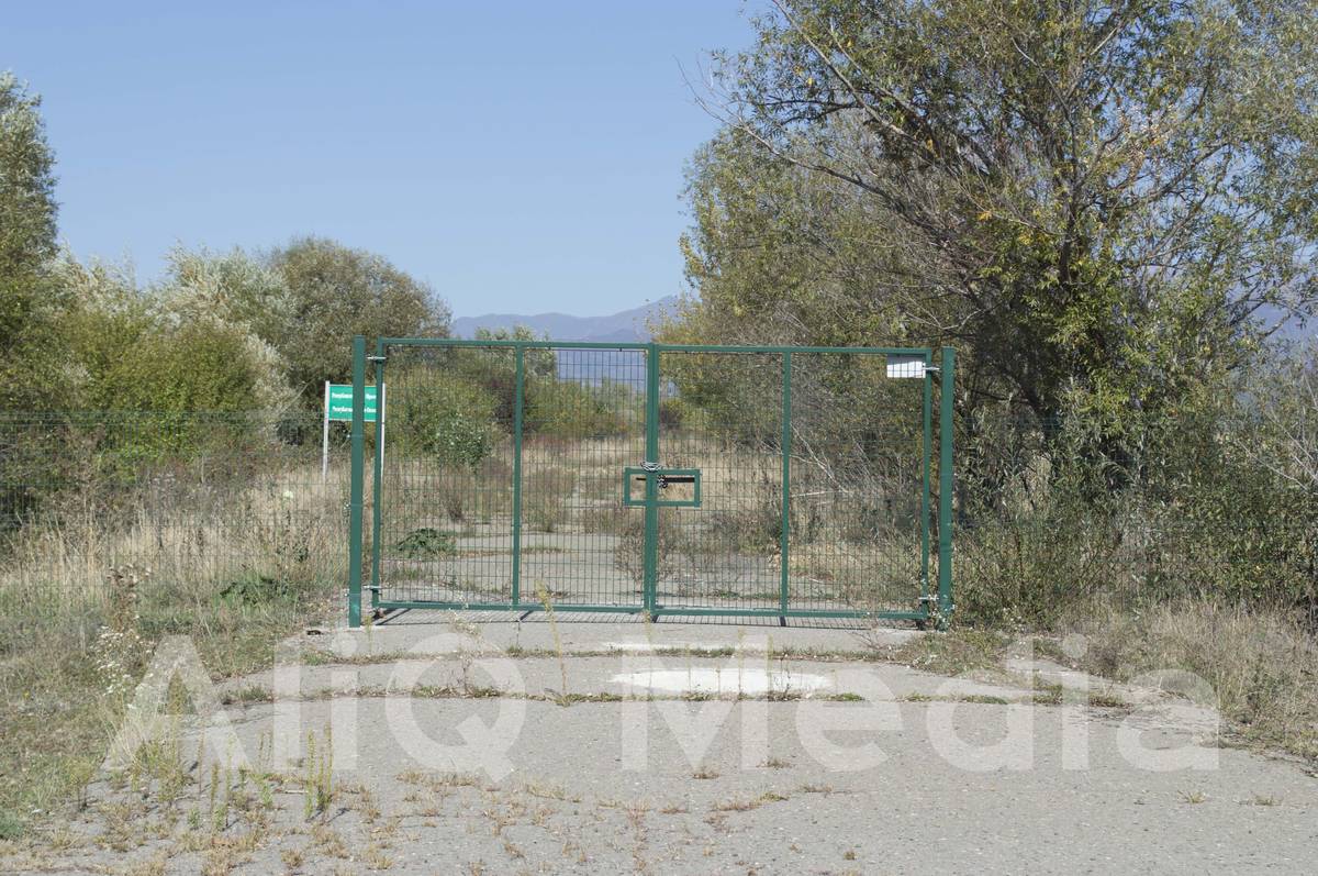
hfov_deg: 29.3
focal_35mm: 69
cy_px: 438
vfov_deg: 19.7
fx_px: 2523
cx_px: 659
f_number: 8
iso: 100
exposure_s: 1/250
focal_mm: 46
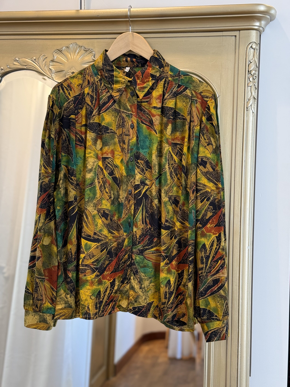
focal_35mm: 48
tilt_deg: -3.4
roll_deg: -1.1
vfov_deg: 39.7
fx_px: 536
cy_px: 194
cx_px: 145
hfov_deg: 30.3
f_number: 1.78
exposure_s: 1/100
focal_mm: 6.76
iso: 50
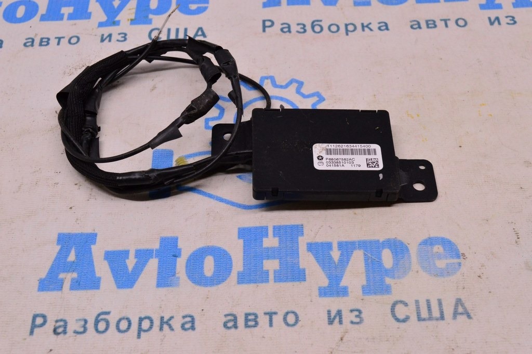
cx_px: 266
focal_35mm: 57
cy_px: 177
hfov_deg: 35.1
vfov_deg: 23.7
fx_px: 842
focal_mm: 38
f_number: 8
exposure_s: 1/125
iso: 1600
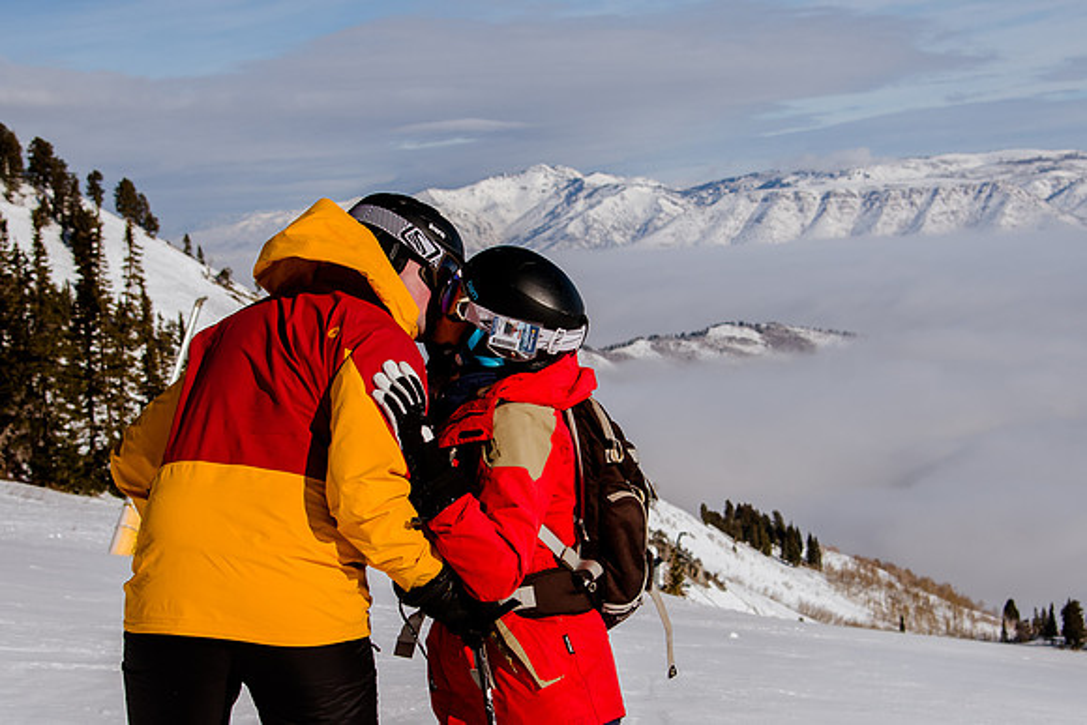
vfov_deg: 18.7
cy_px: 422
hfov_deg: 27.7
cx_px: 543
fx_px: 2204
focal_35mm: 73
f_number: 5.6
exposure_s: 1/5000
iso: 400
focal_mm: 38
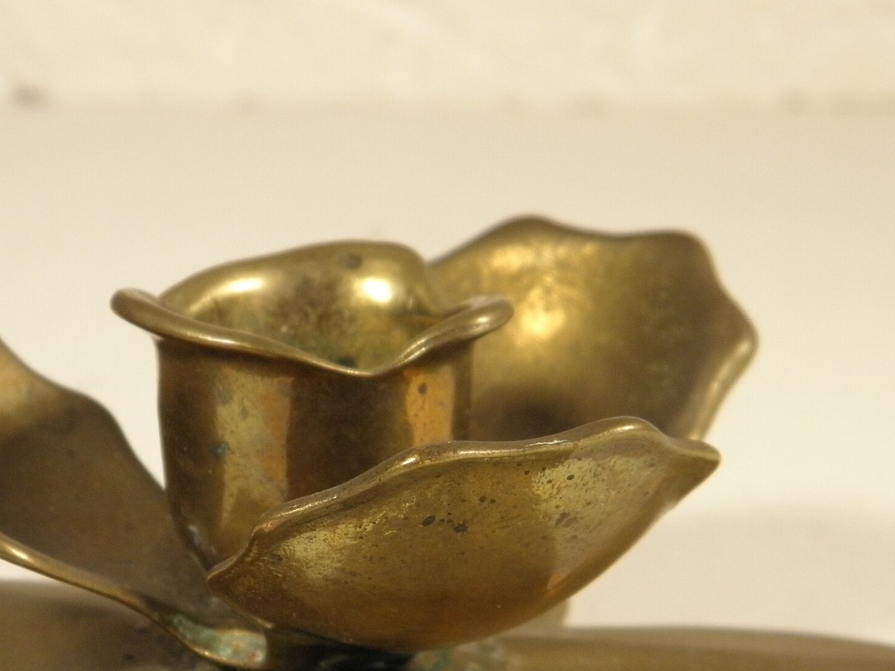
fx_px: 3619
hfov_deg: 14.1
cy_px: 543
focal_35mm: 140
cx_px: 340
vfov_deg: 10.6
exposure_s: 1/50
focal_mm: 14.3
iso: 160
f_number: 4.4
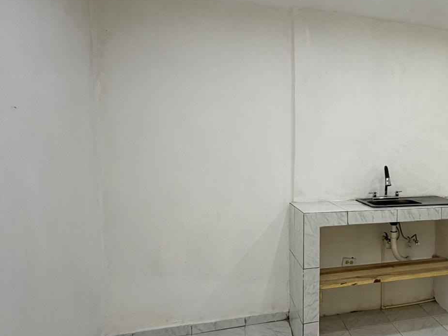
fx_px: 401
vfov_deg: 45.4
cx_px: 415
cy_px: 179
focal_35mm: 31
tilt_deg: -5.0
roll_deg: -0.4
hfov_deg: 50.7
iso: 200
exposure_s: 1/60
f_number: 2.2
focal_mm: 2.22
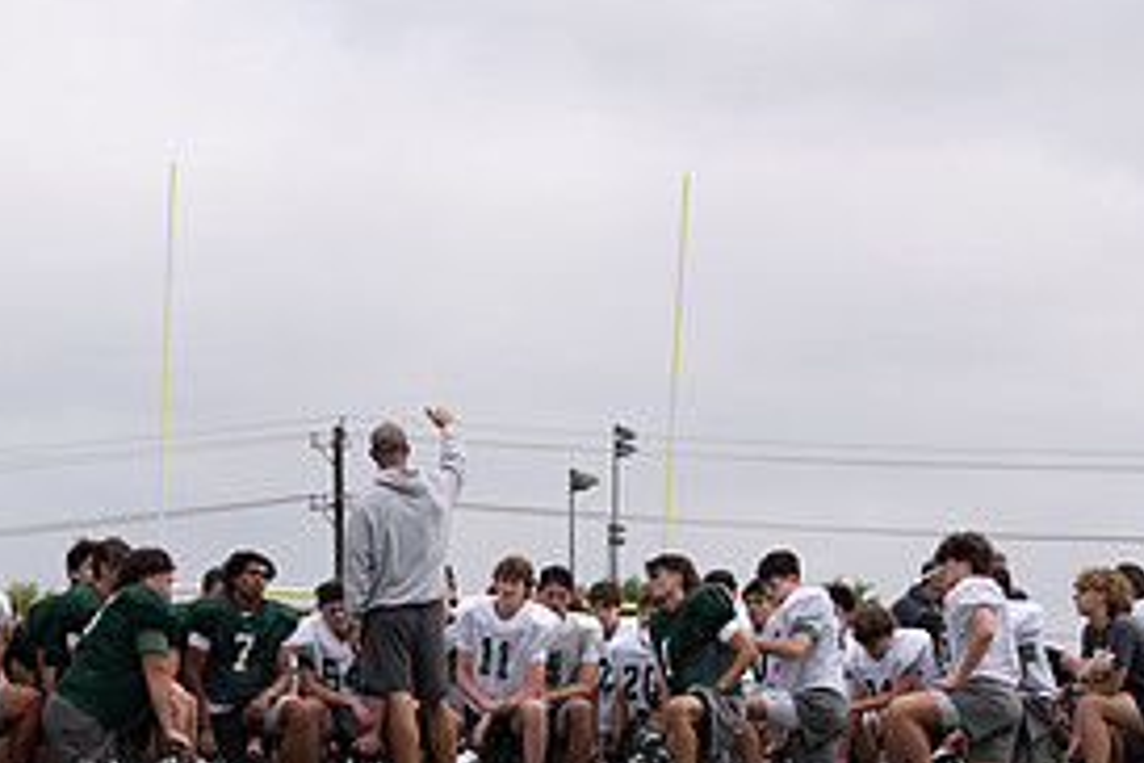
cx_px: 351
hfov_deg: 13.5
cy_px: 648
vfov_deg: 9.0
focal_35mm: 152
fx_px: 4830
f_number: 2.8
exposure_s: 1/2500
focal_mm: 70
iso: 160
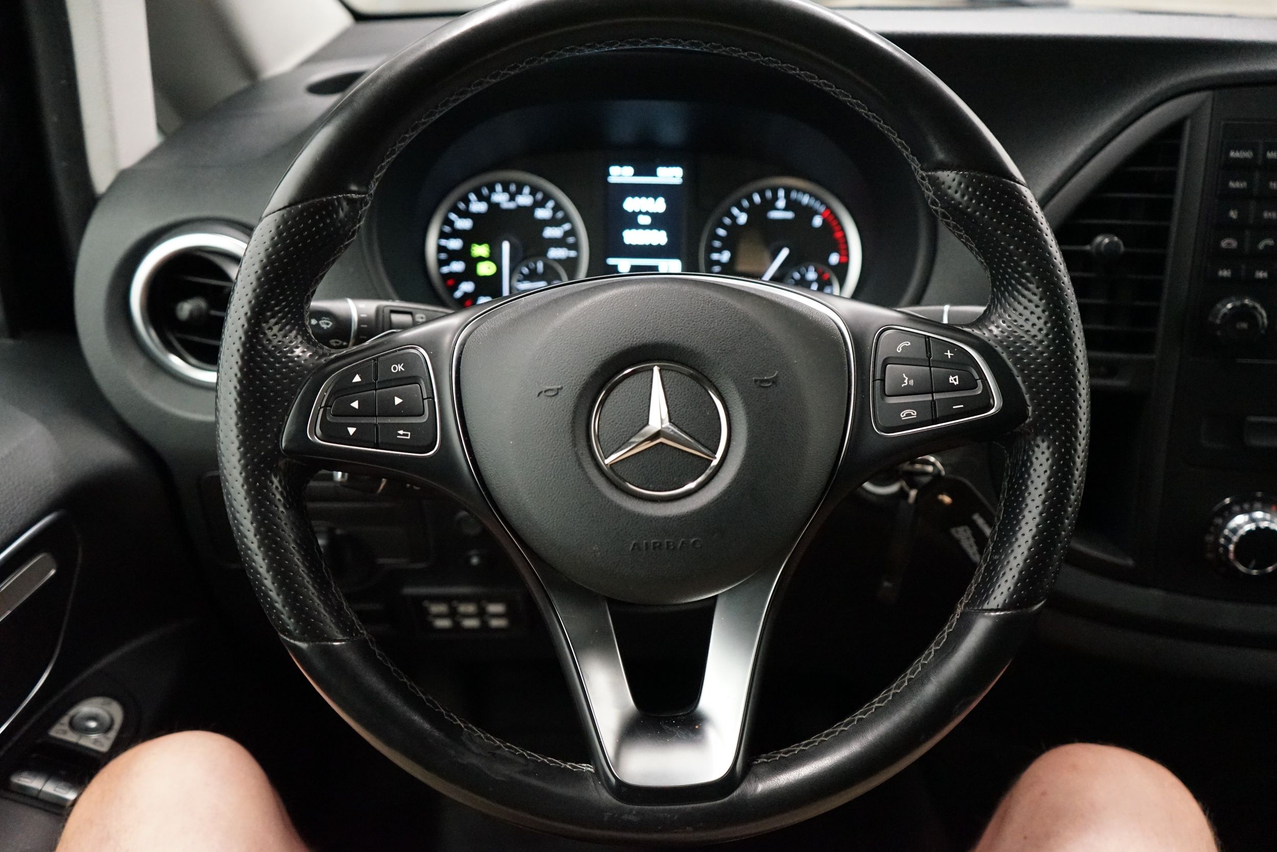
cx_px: 638
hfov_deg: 65.5
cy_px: 426
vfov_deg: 46.4
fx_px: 993
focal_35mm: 28
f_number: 3.5
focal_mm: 28
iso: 6400
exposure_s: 1/125
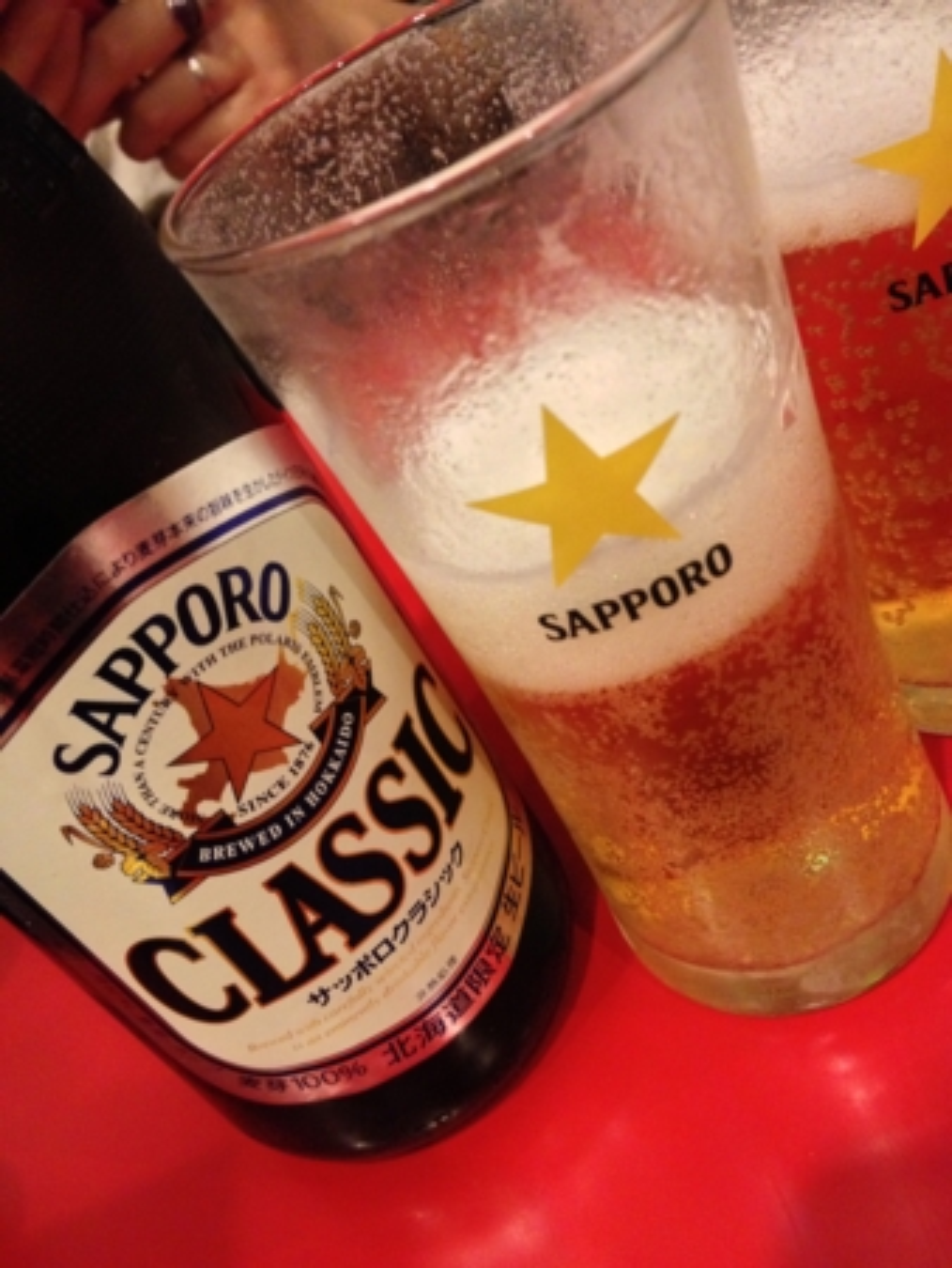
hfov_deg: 40.7
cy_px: 634
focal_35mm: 35
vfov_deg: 52.6
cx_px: 476
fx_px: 1282
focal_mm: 4.28
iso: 400
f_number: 2.4
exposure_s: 1/20
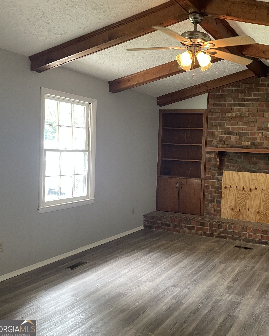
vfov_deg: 52.8
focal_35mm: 34
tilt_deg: -3.0
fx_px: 338
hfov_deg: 41.7
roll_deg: -2.9
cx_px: 211
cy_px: 168
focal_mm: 4.2
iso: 250
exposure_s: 1/60
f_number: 1.6
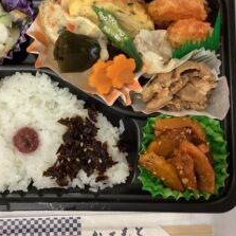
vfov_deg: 36.8
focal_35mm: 46
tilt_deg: -86.1
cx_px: 74
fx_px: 355
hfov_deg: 36.3
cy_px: 105
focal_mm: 3.3
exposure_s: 1/60
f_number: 2.4
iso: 250
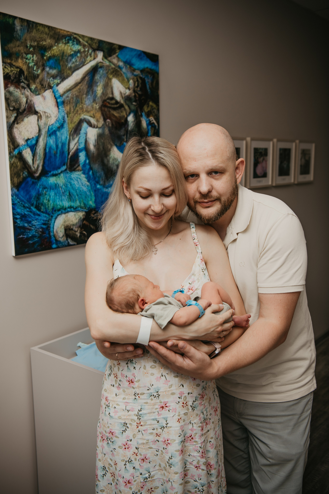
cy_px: 247
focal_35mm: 36
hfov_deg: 36.9
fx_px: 493
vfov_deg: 53.1
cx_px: 164
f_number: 3.5
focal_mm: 36
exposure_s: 1/160
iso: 80
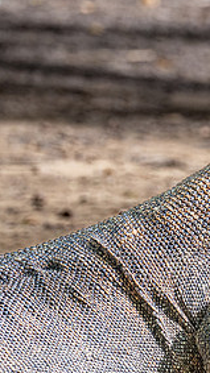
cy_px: 169
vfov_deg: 2.1
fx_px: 10404
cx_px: 457
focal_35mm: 1050
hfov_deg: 1.2
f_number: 8
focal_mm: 400
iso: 720
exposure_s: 1/500
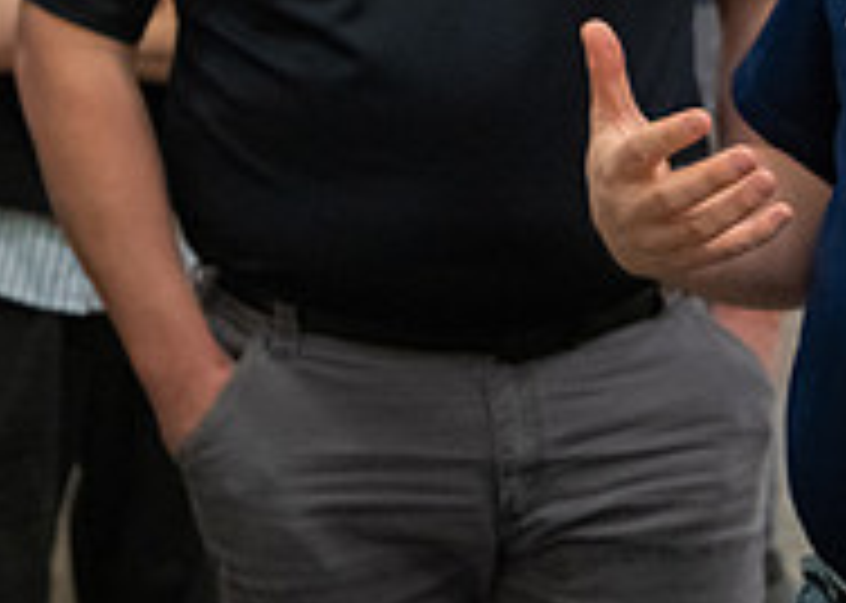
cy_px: -199
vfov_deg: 9.0
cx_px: 183
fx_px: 3746
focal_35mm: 156
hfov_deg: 12.8
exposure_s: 1/250
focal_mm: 46
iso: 2500
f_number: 4
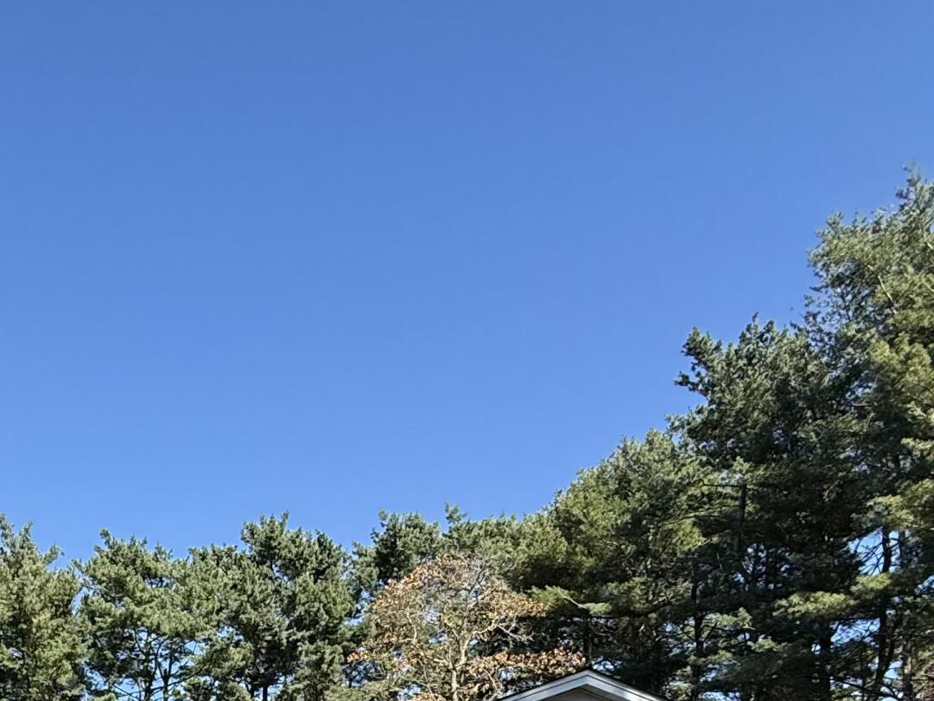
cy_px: 951
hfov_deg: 43.2
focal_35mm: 39
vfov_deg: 28.7
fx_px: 1052
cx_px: 71
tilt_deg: -0.7
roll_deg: -1.2
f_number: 2.2
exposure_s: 1/1105
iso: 64
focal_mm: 2.22
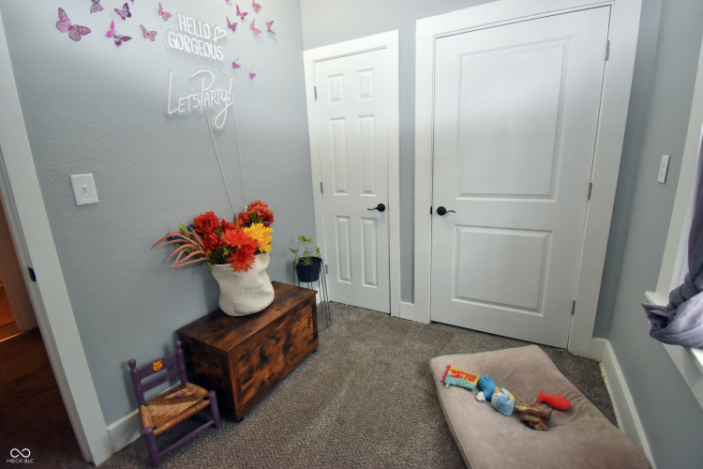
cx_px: 352
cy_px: 234
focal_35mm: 15
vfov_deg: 77.3
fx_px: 293
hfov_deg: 100.4
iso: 800
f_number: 4.5
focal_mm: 10
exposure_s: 1/80
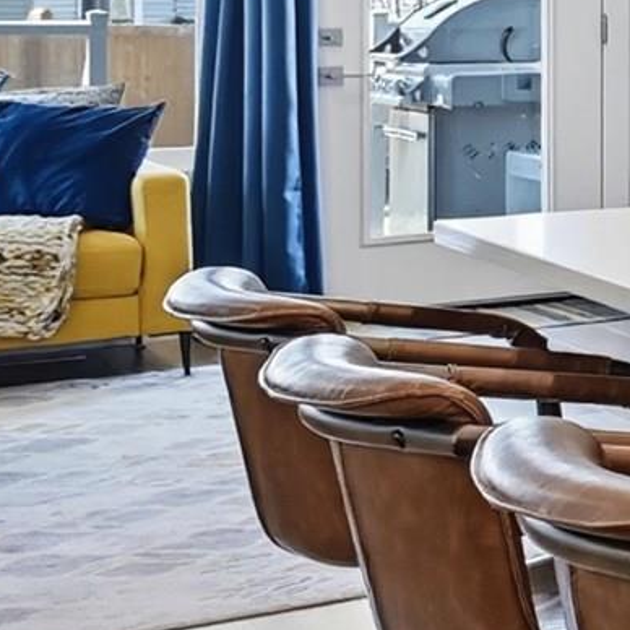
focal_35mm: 104
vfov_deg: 16.3
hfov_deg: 10.6
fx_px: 2149
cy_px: -28
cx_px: 1957
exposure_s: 1/8
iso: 400
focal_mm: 15.5
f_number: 8
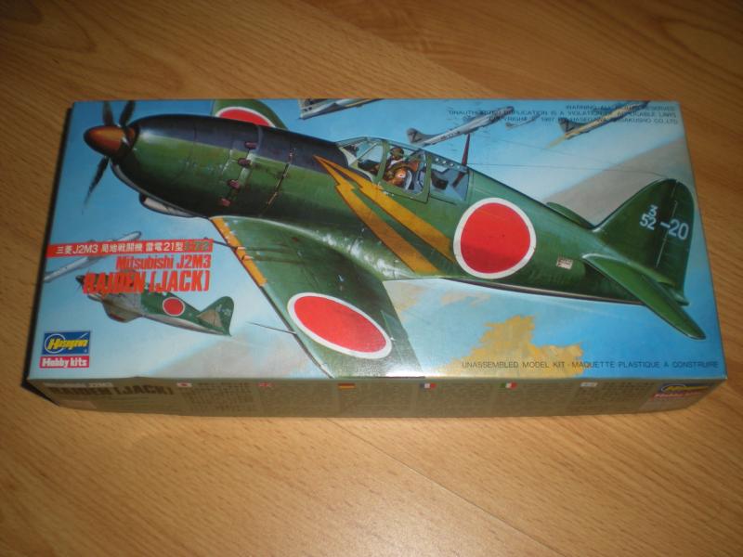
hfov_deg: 49.0
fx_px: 816
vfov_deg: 37.7
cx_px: 372
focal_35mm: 38
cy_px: 278
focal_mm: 6.3
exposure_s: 1/60
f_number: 3.1
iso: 64
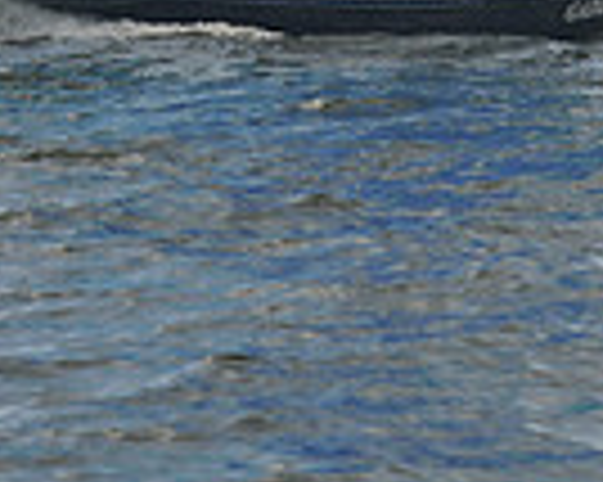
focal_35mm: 373
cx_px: 110
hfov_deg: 5.2
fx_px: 6652
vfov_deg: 4.0
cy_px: -802
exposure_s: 1/640
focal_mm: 92
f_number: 7.1
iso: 200
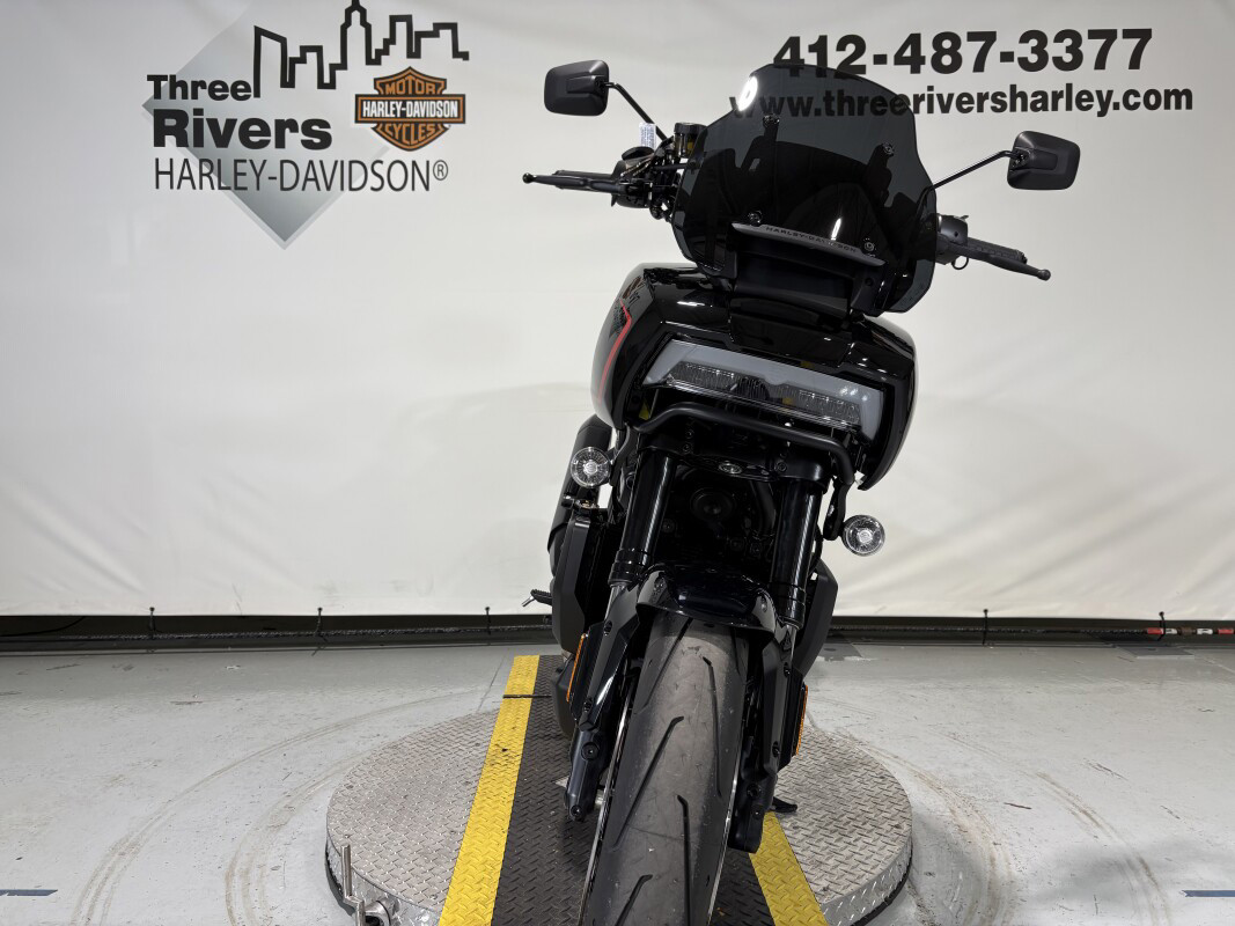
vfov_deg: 53.1
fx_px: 928
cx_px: 618
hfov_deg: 67.3
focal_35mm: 26
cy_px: 463
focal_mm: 5.96
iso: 32
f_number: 1.6
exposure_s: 1/137
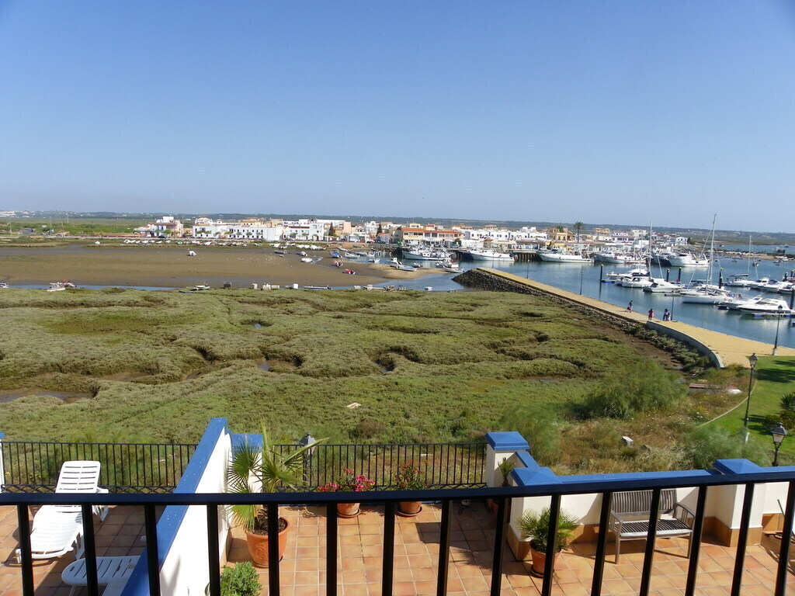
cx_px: 398
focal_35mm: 26
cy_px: 298
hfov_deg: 67.3
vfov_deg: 53.1
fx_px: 597
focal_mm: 4.6
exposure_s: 1/160
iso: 50
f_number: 7.1
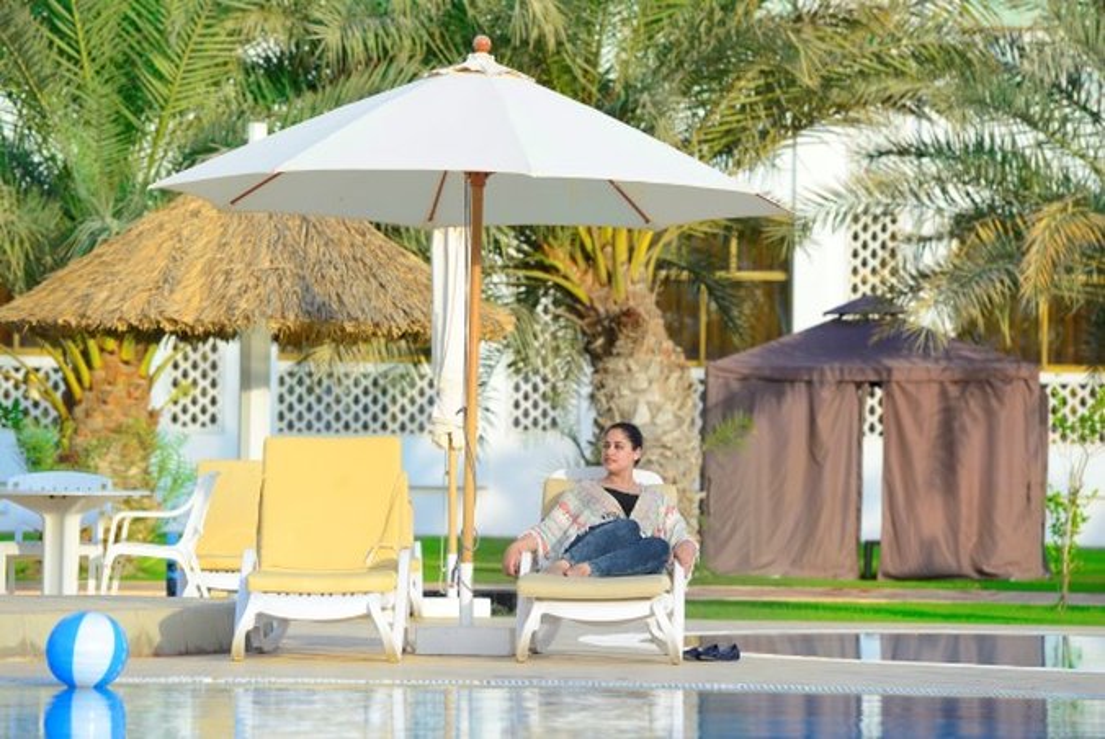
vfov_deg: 8.9
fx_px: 4762
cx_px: 552
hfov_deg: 13.2
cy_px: 370
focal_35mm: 155
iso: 200
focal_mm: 155
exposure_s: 1/640
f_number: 4.5
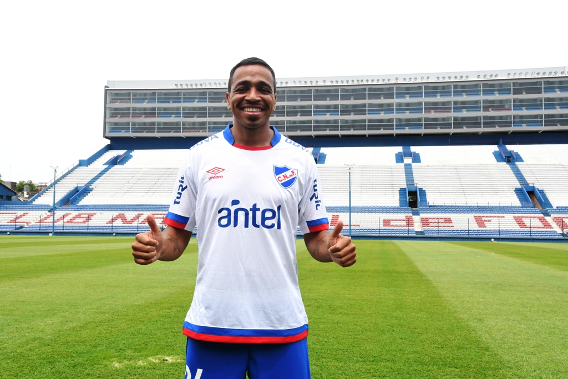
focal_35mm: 34
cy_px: 190
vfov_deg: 38.4
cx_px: 284
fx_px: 544
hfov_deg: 55.1
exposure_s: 1/400
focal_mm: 23
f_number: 16
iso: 1250
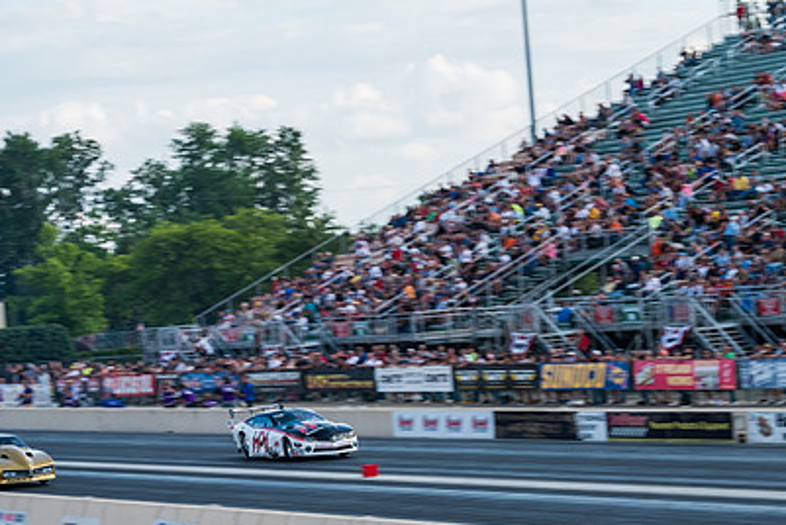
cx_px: 378
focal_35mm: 162
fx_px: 3539
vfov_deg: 8.5
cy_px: 377
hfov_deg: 12.7
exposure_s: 1/200
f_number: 9
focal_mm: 74.4
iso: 400
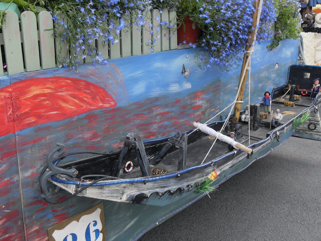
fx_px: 352
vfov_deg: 37.7
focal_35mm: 38
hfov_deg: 49.0
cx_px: 162
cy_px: 121
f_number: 2.8
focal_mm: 6.3
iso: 80
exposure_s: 1/180
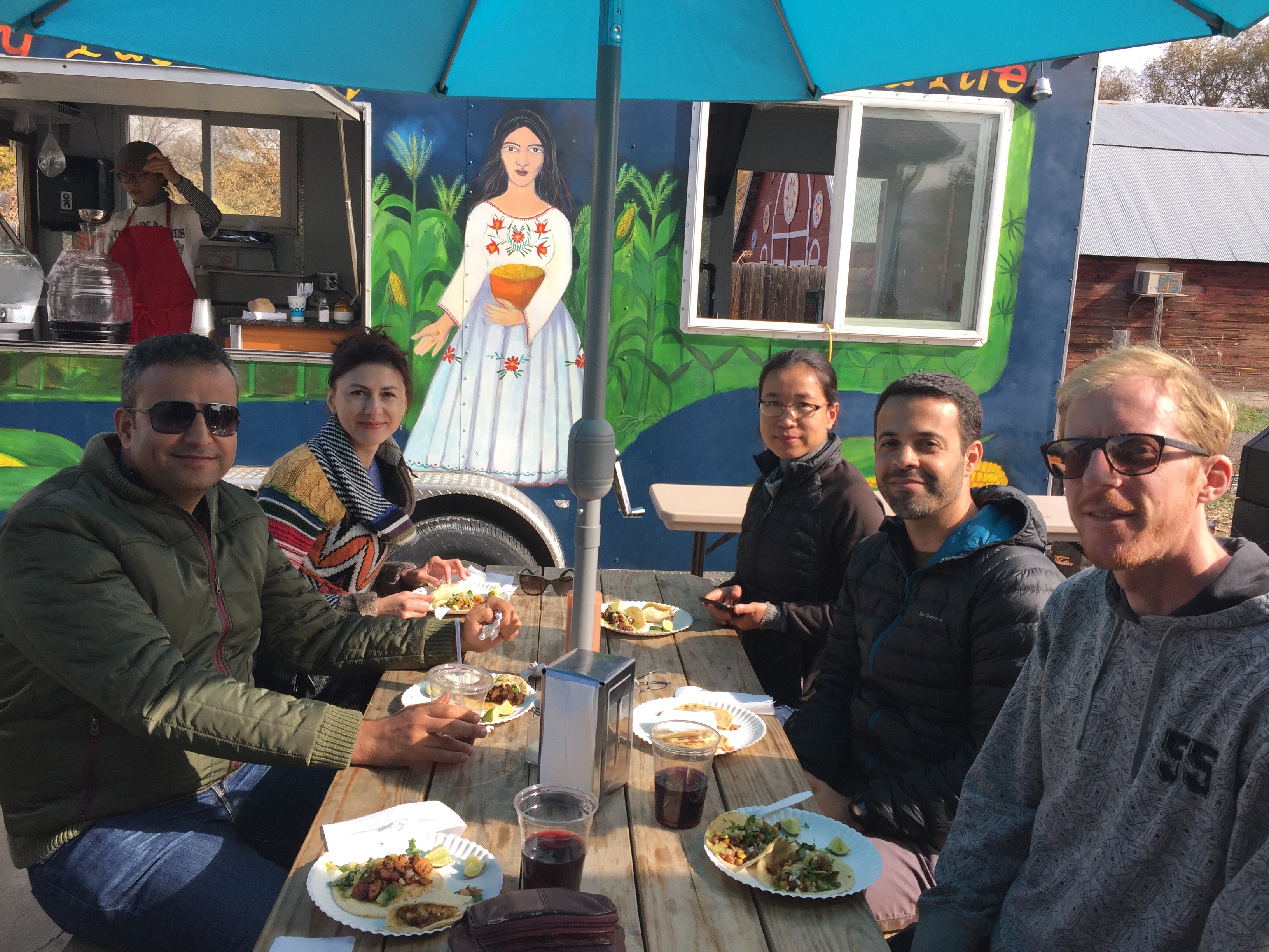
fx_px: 1063
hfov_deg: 61.7
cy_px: 476
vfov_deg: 48.2
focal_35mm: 29
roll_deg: -3.8
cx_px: 634
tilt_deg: -10.7
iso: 32
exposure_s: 1/659
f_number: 2.2
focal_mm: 4.15
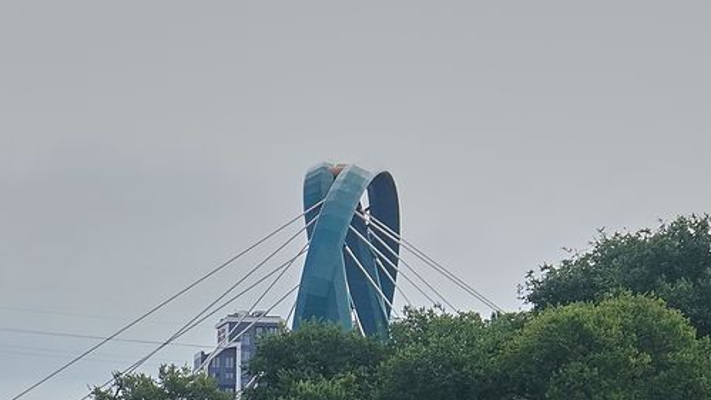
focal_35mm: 252
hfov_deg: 8.6
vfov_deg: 4.8
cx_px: 305
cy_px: 512
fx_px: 4752
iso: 500
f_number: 5.6
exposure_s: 1/1250
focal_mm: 40
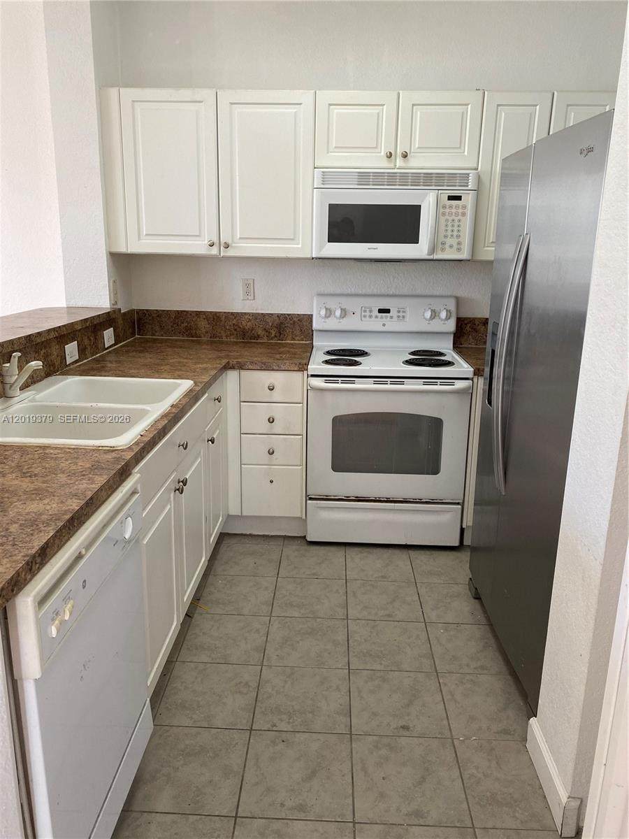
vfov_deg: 67.3
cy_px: 420
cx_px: 314
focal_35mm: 26
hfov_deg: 53.1
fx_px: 630
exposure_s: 1/104
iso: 125
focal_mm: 4.25
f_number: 1.8
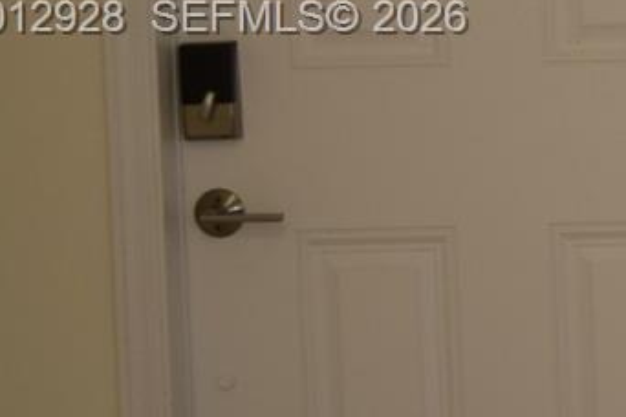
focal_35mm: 203
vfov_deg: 6.7
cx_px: 1362
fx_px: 3536
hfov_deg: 9.3
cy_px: 20
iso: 400
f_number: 4.2
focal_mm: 29
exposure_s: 1/60
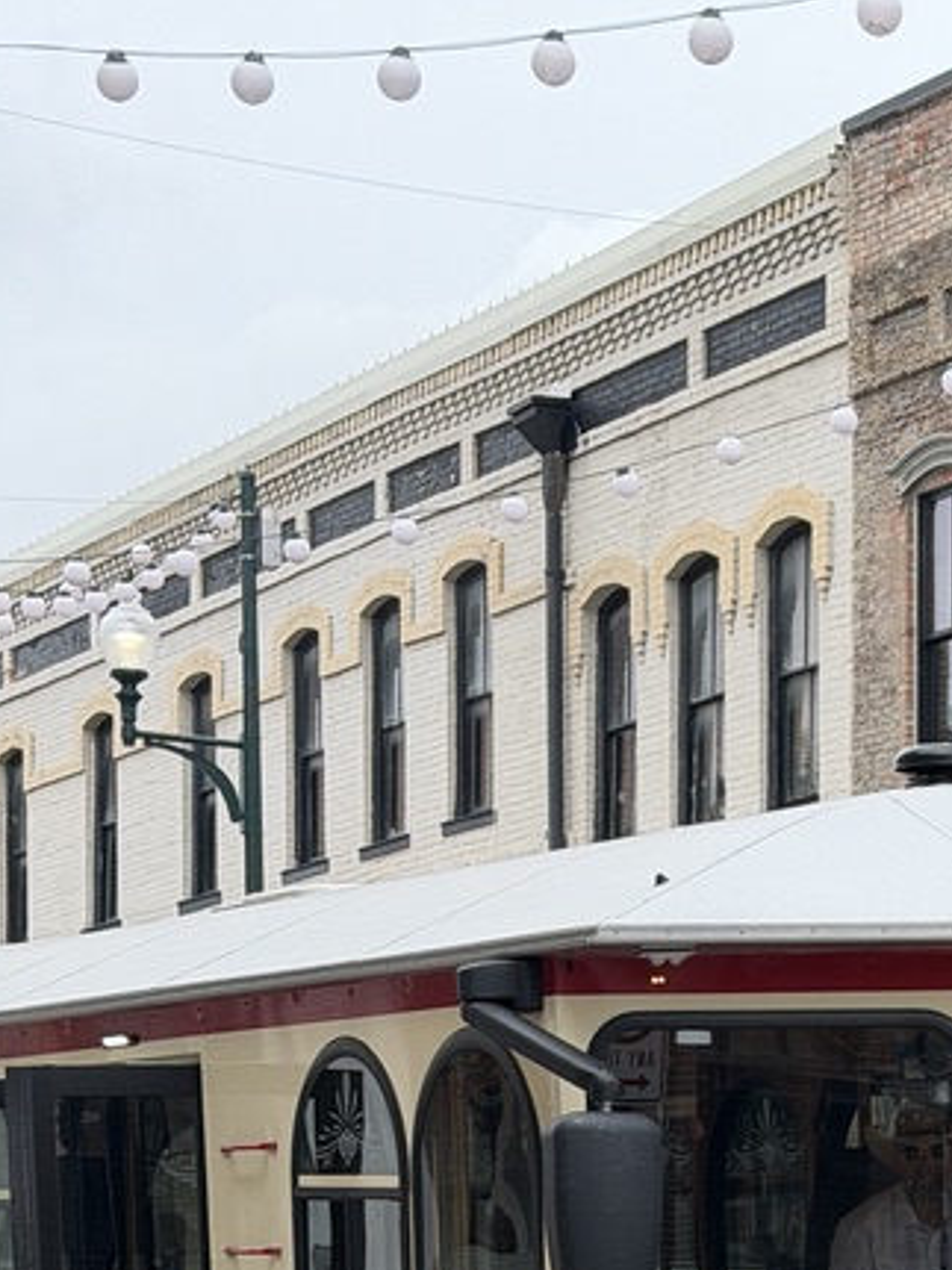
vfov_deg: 16.7
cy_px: 1456
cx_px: 1117
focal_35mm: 114
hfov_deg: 12.7
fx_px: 4182
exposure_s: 1/2976
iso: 100
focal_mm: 6.76
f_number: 1.78
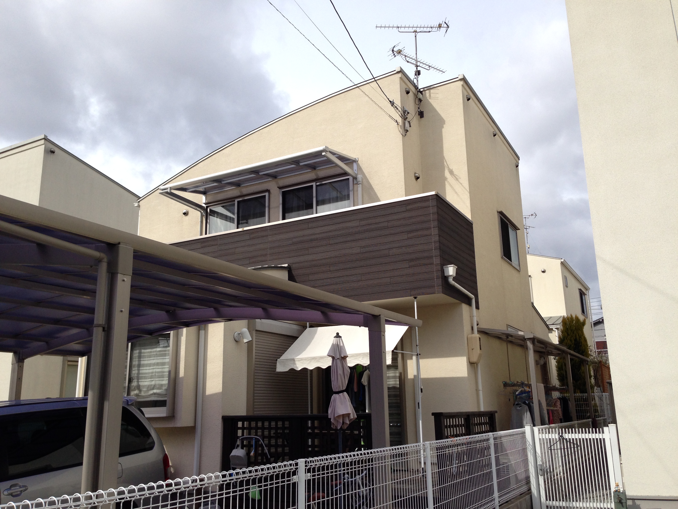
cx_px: 339
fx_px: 646
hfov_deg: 55.4
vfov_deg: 42.9
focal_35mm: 33
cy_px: 254
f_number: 2.4
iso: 64
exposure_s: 1/1695
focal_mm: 4.12
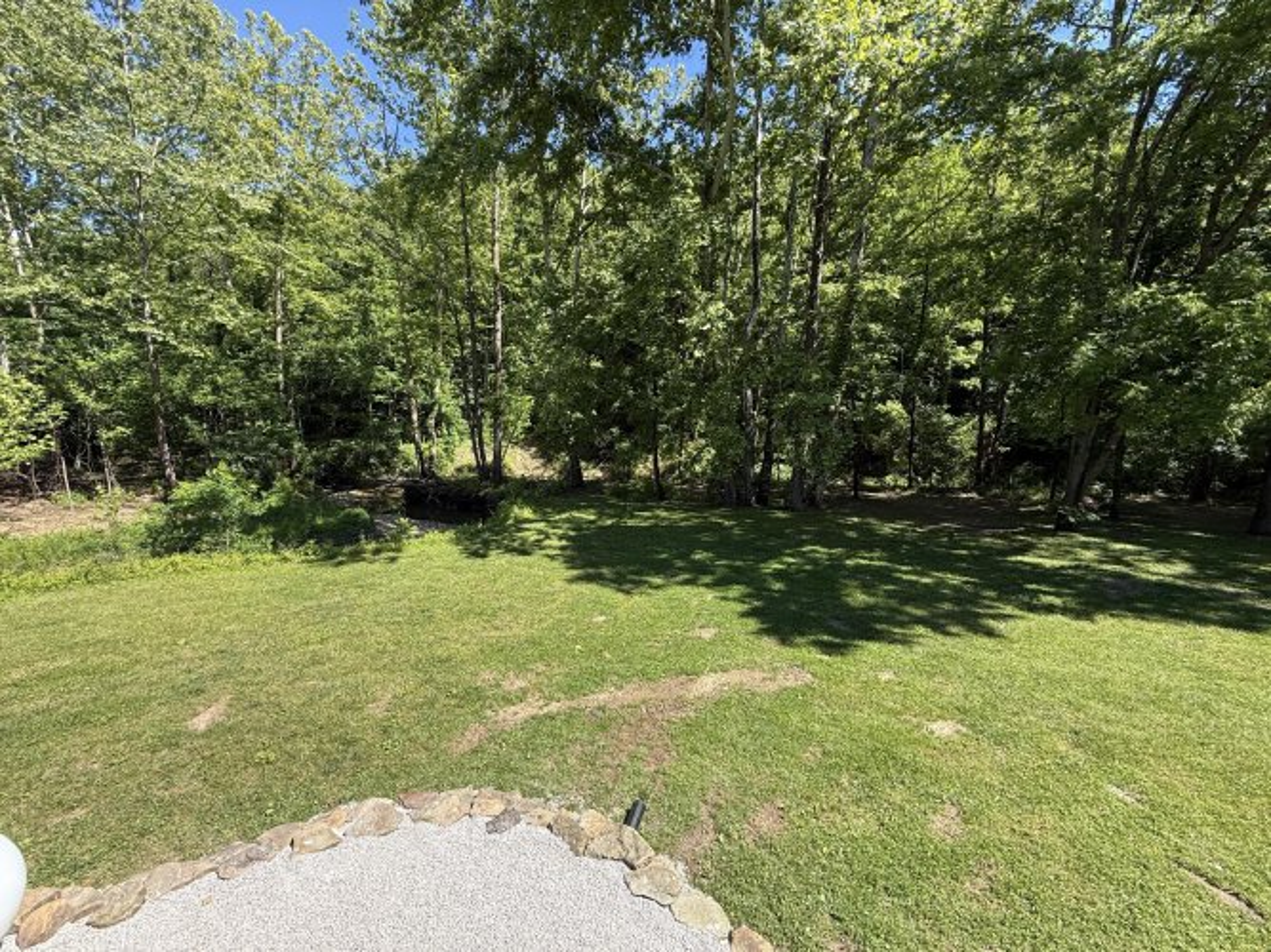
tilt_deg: -5.0
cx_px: 636
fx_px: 514
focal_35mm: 14
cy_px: 476
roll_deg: +0.0
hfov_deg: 102.1
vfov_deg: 85.7
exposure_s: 1/403
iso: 50
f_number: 2.2
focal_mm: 2.22
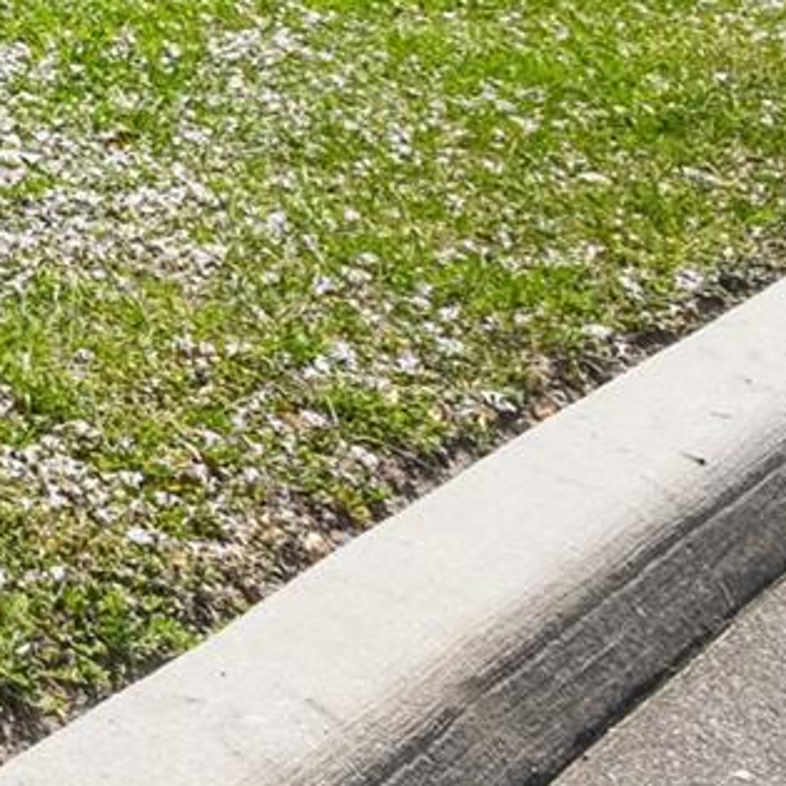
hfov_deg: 13.8
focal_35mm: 82
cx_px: -1173
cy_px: -407
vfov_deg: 18.6
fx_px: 2107
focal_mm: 13
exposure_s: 1/125
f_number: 7.1
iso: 100
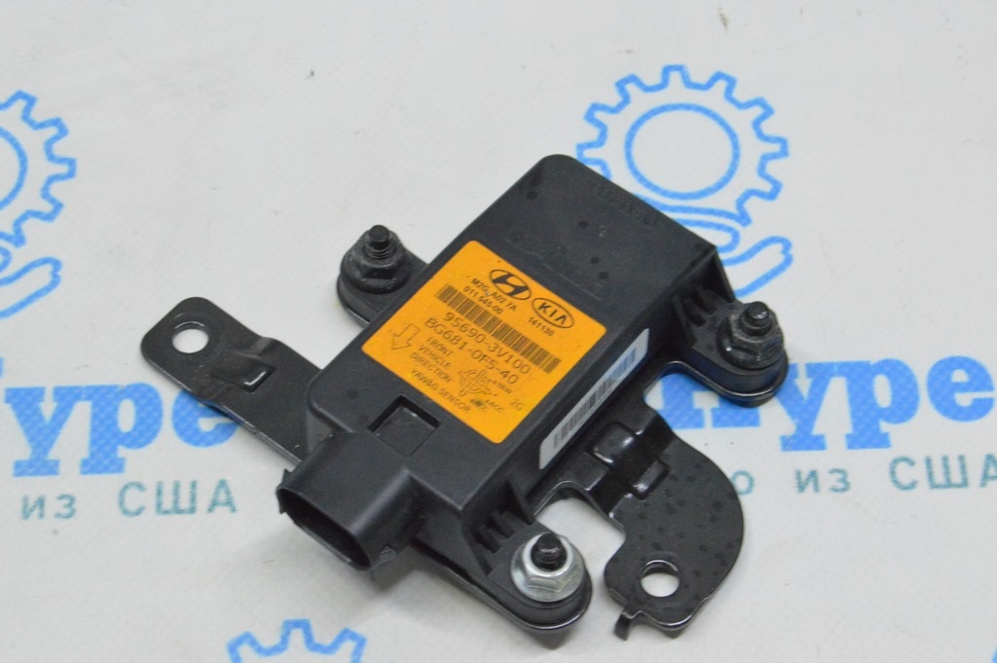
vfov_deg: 17.5
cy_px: 332
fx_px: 2158
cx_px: 498
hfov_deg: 26.0
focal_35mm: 78
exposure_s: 1/20
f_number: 20
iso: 6400
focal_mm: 52
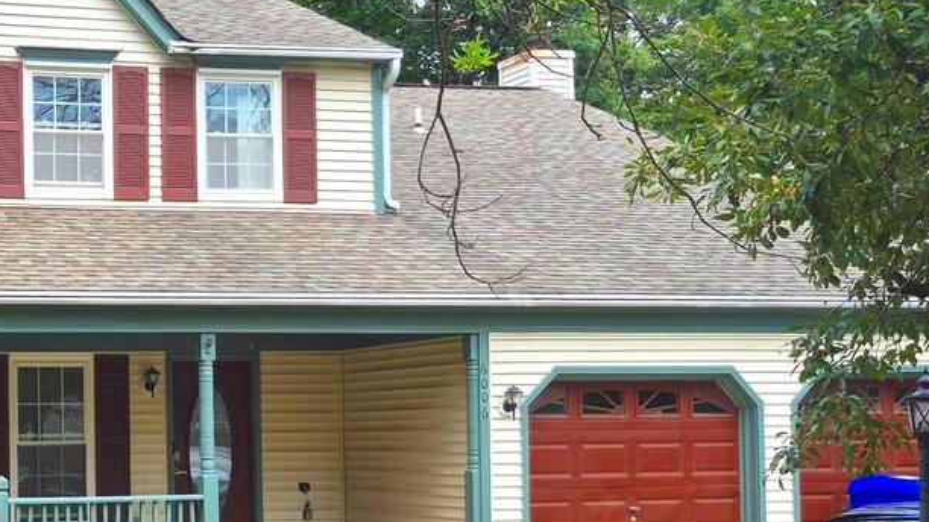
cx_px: -80
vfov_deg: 20.2
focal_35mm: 59
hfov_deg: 31.6
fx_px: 1453
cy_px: 392
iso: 25
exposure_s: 1/449
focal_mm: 5.4
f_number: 1.8
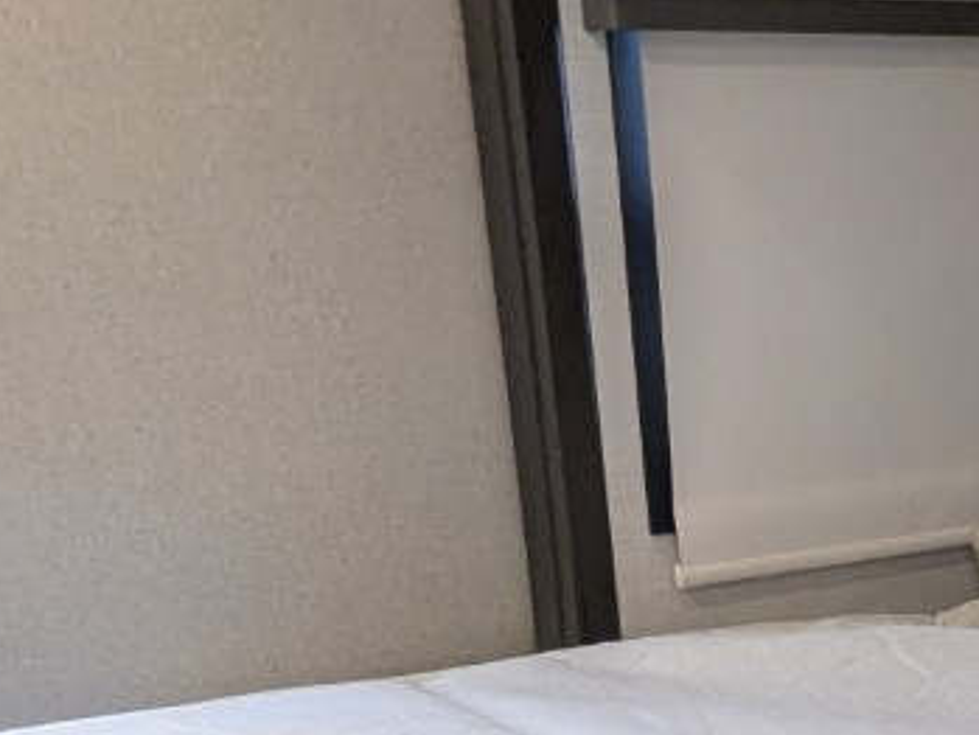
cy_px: 1156
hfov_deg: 28.1
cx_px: 1014
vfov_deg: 19.5
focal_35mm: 64
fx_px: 1811
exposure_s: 1/82.2
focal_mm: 2.35
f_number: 2.2
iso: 230
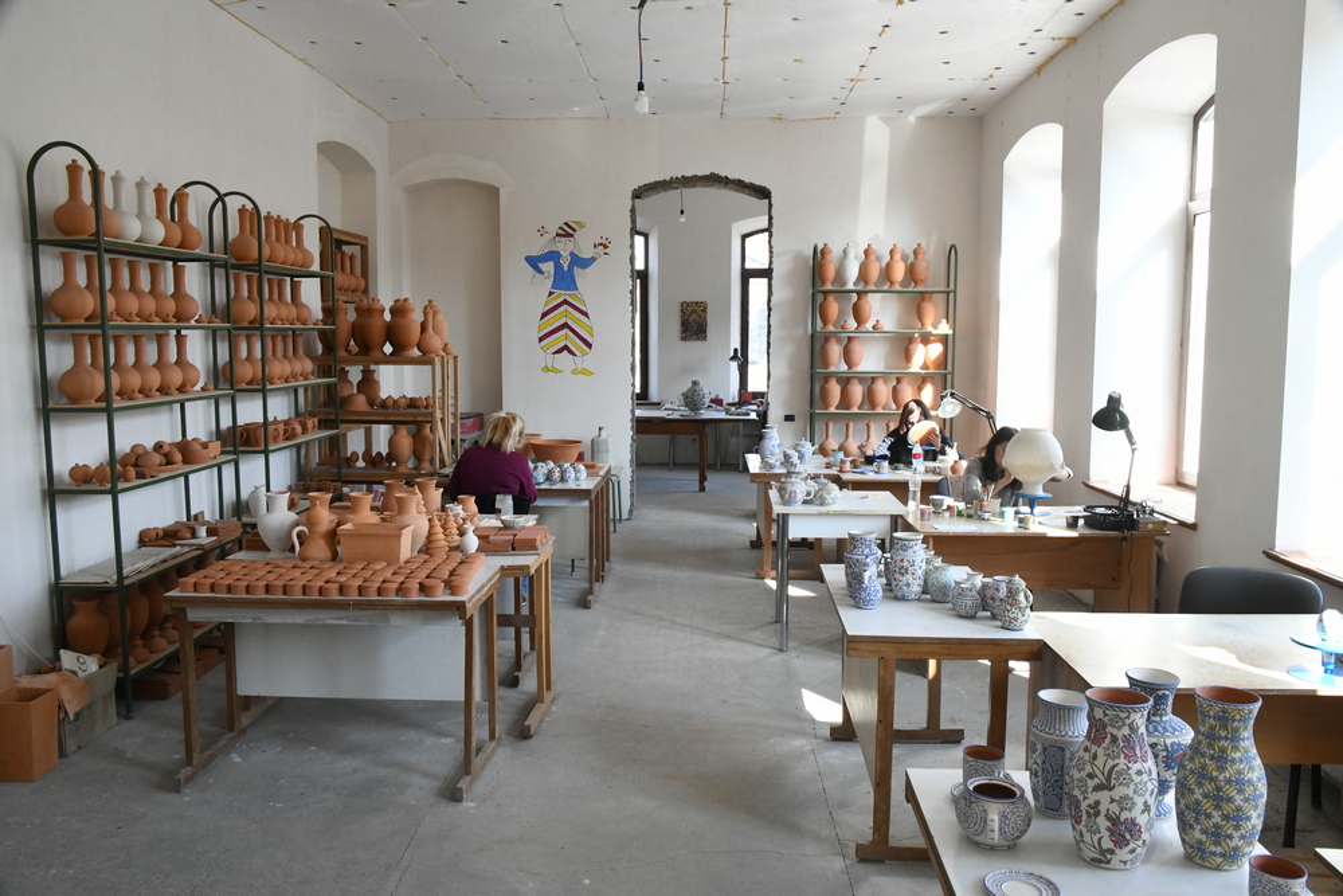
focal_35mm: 28
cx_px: 672
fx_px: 1045
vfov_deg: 46.4
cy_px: 448
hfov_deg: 65.5
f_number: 16
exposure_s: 1/100
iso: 4000
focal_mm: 28
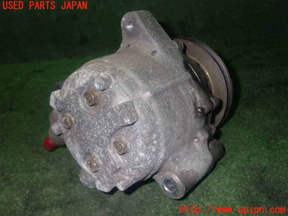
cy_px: 108
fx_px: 316
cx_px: 144
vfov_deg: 37.7
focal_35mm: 38
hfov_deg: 49.0
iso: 640
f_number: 8
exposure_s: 1/40
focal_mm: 6.83
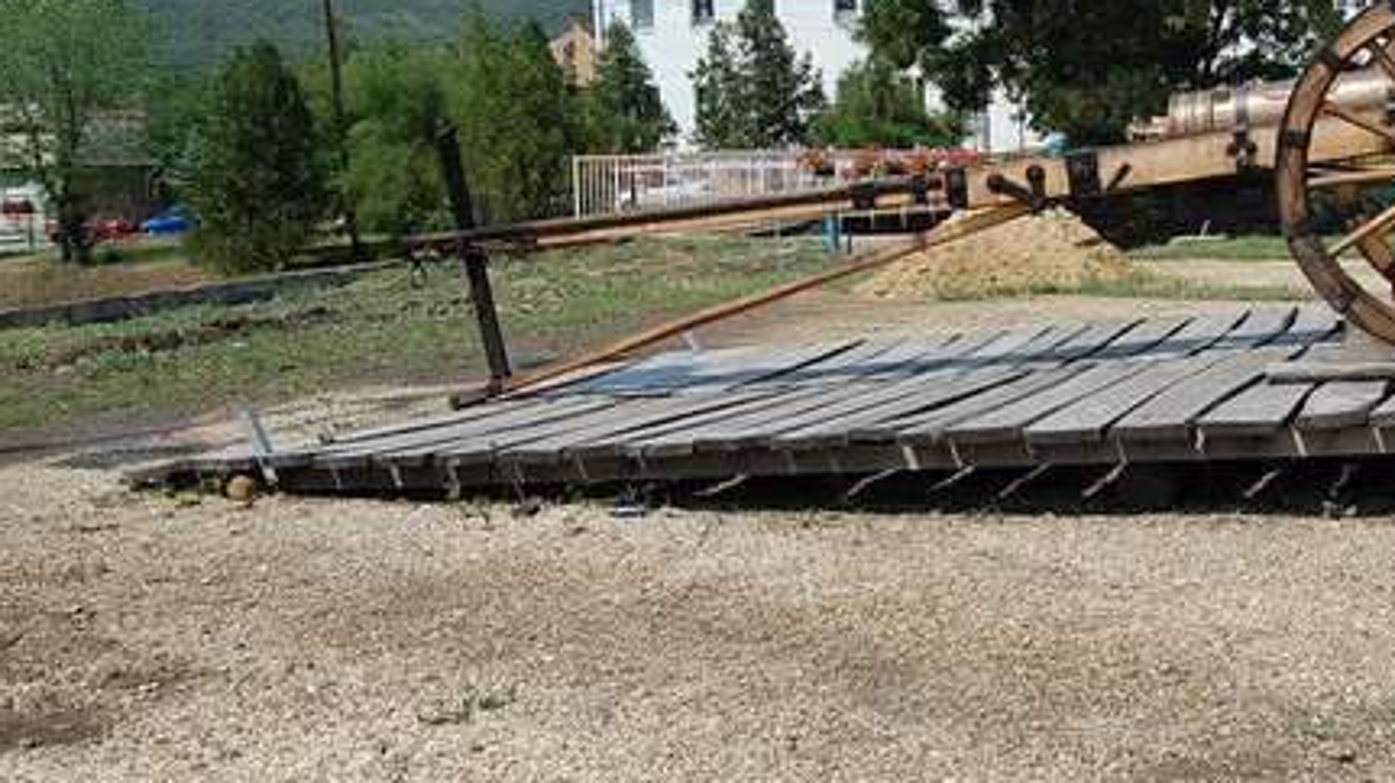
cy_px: 392
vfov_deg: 28.3
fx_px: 1553
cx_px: 1029
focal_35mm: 42
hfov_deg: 46.8
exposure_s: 1/320
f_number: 9
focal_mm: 18
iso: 200
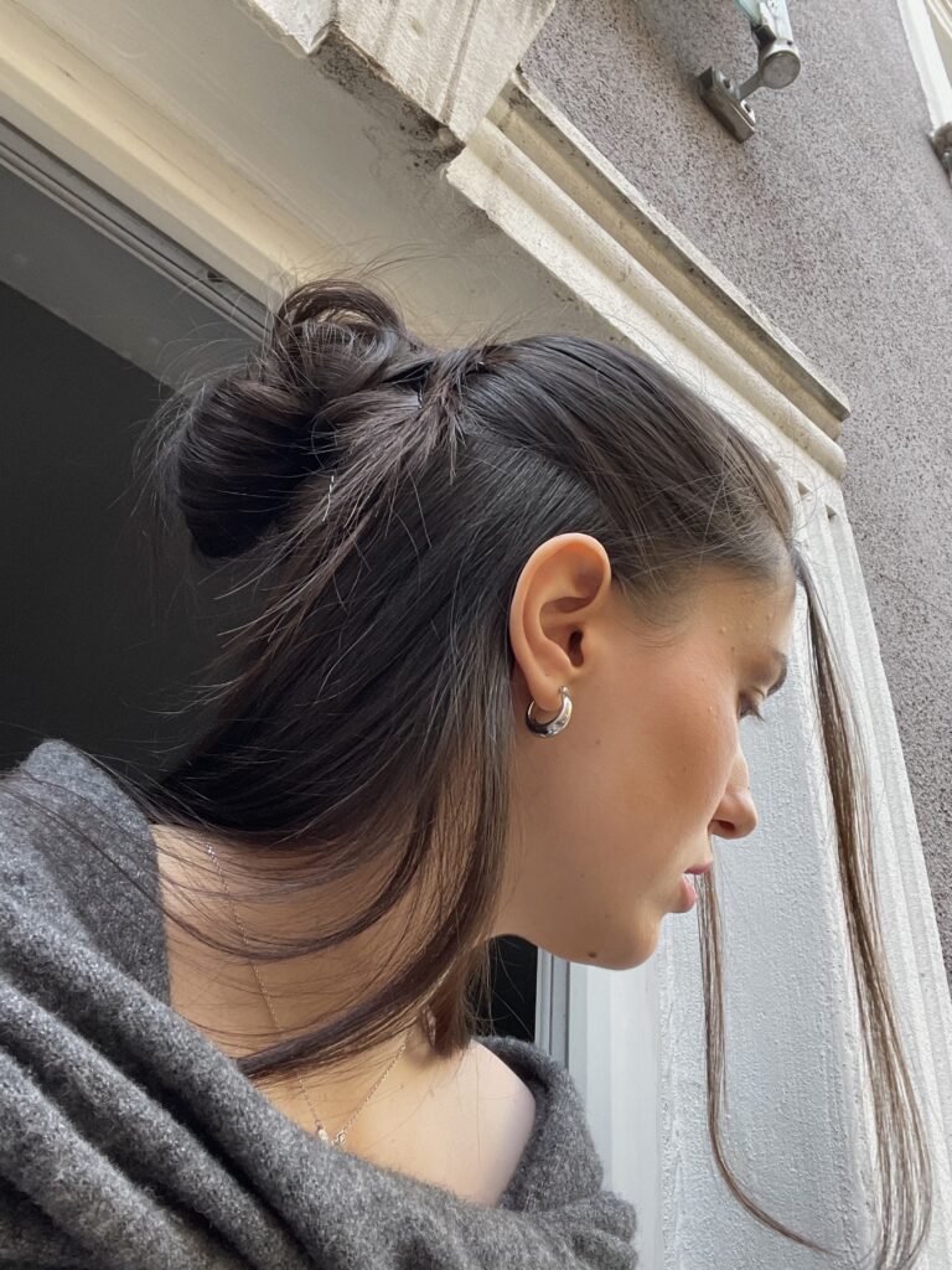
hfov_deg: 46.8
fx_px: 1100
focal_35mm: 30
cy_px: 635
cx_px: 476
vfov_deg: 60.0
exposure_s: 1/112
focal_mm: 2.71
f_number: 2.2
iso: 100
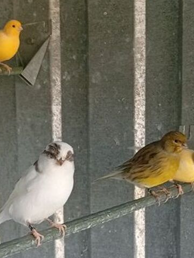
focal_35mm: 75
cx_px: 2
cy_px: 214
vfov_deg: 25.4
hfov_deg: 19.2
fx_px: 559
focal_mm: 3.98
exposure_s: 1/50
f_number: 1.8
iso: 217
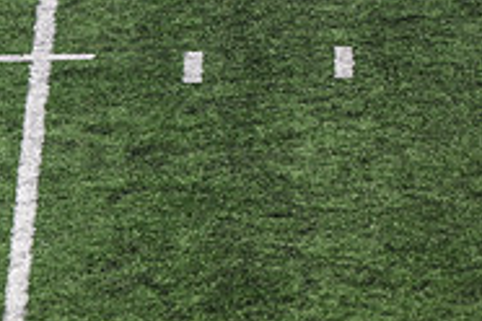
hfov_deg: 3.3
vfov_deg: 2.2
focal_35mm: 622
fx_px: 8327
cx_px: 65
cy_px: -120
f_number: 3.5
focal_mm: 200
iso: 100
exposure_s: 1/1250
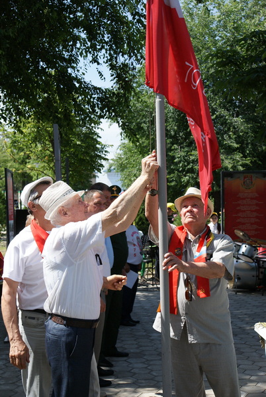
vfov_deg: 37.8
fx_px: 580
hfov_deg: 25.8
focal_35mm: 52
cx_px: 133
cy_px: 198
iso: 400
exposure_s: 1/1000
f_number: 5.6
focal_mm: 35
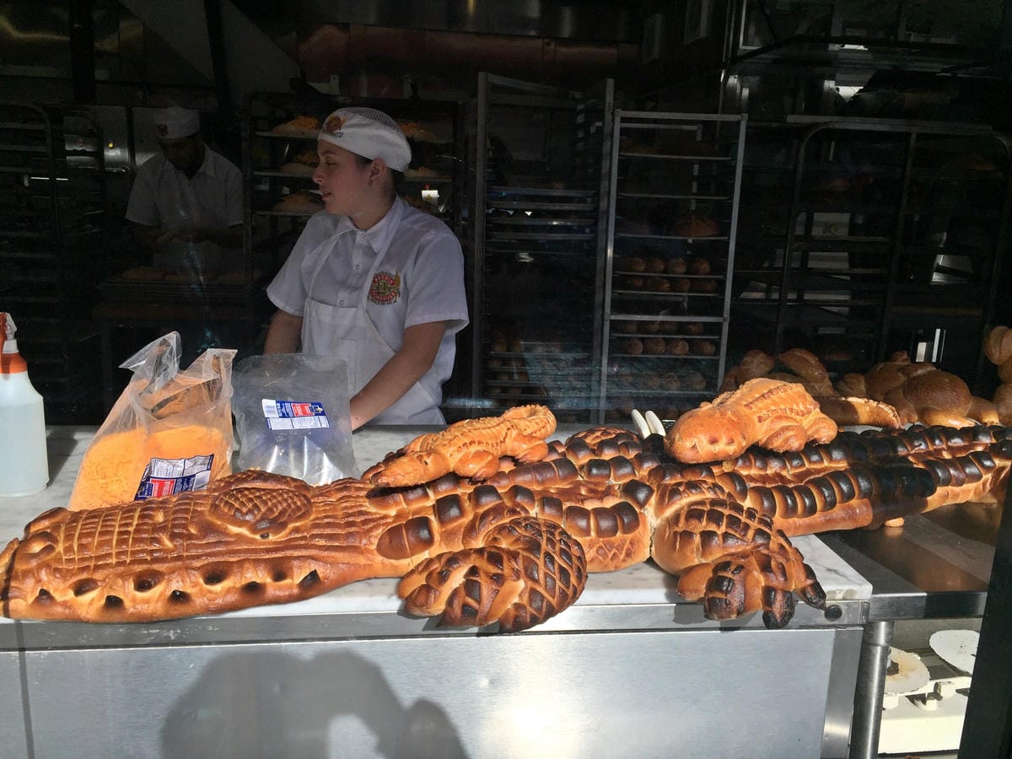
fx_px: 848
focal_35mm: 29
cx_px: 506
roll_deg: -3.5
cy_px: 380
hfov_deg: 61.7
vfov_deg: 48.2
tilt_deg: -12.9
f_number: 2.2
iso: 32
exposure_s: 1/1647
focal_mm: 4.15
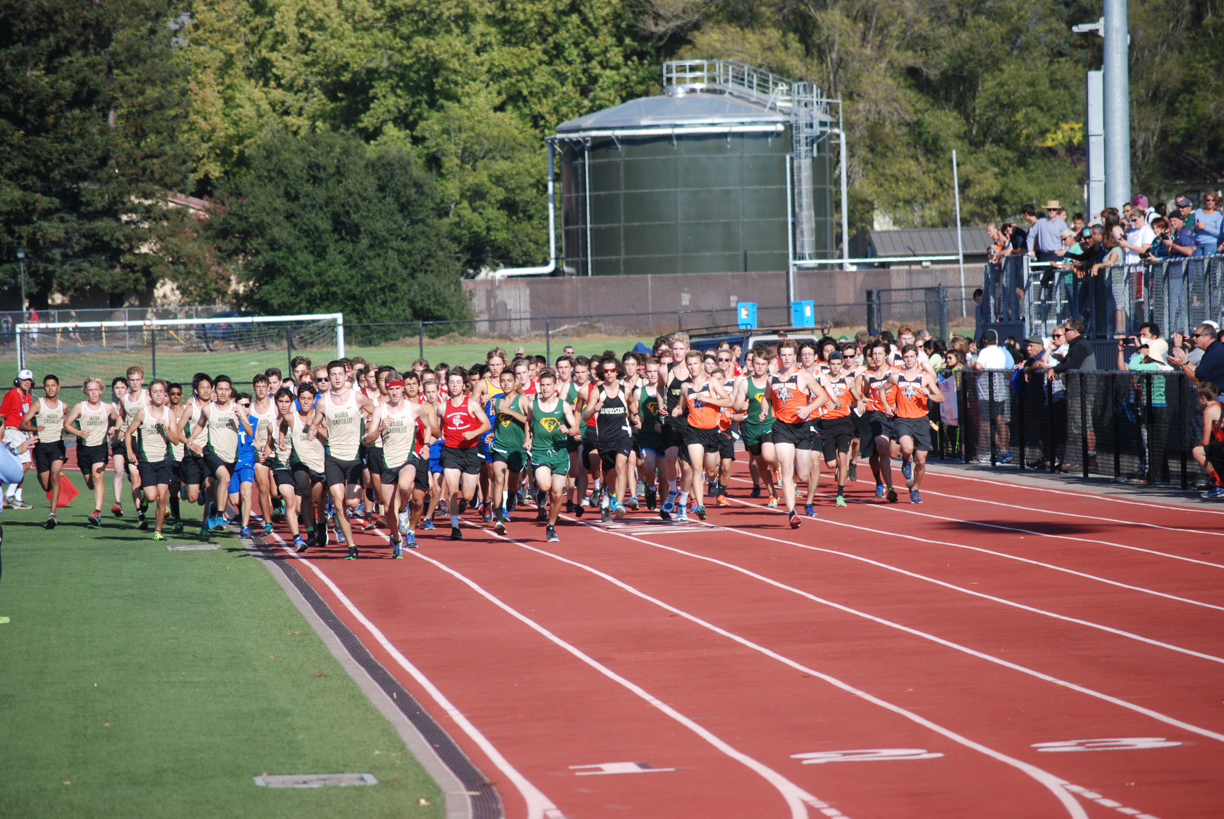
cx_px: 612
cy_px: 410
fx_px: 6893
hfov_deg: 10.1
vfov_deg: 6.8
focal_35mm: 202
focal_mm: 135
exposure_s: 1/1600
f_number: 5
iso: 400
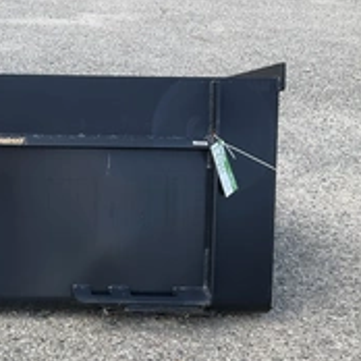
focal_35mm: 59
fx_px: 696
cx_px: 4
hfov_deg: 27.5
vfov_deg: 29.1
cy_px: 172
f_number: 1.8
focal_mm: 3
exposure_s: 1/642
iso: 25
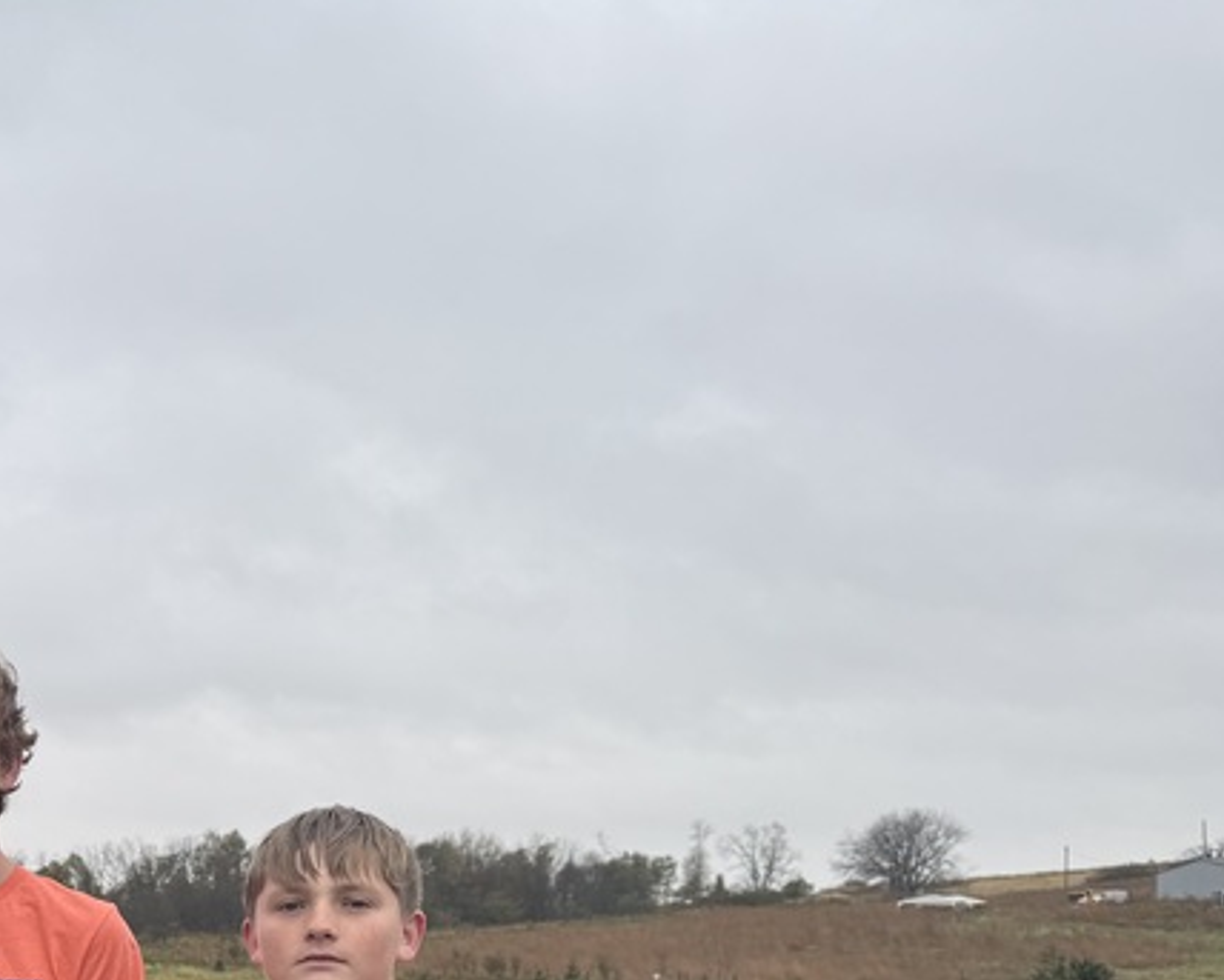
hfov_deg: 30.0
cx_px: -140
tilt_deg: -3.8
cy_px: 1077
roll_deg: +2.7
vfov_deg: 25.2
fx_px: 2030
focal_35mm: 56
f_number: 1.78
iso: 80
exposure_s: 1/735
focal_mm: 6.76
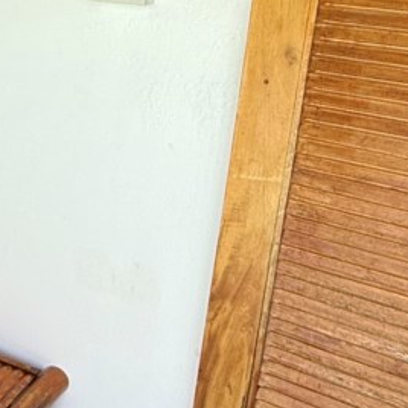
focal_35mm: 59
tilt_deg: -12.3
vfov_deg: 28.3
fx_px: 787
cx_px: -131
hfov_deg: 25.0
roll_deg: -1.6
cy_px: 70
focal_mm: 2.22
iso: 50
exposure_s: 1/336
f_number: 2.2
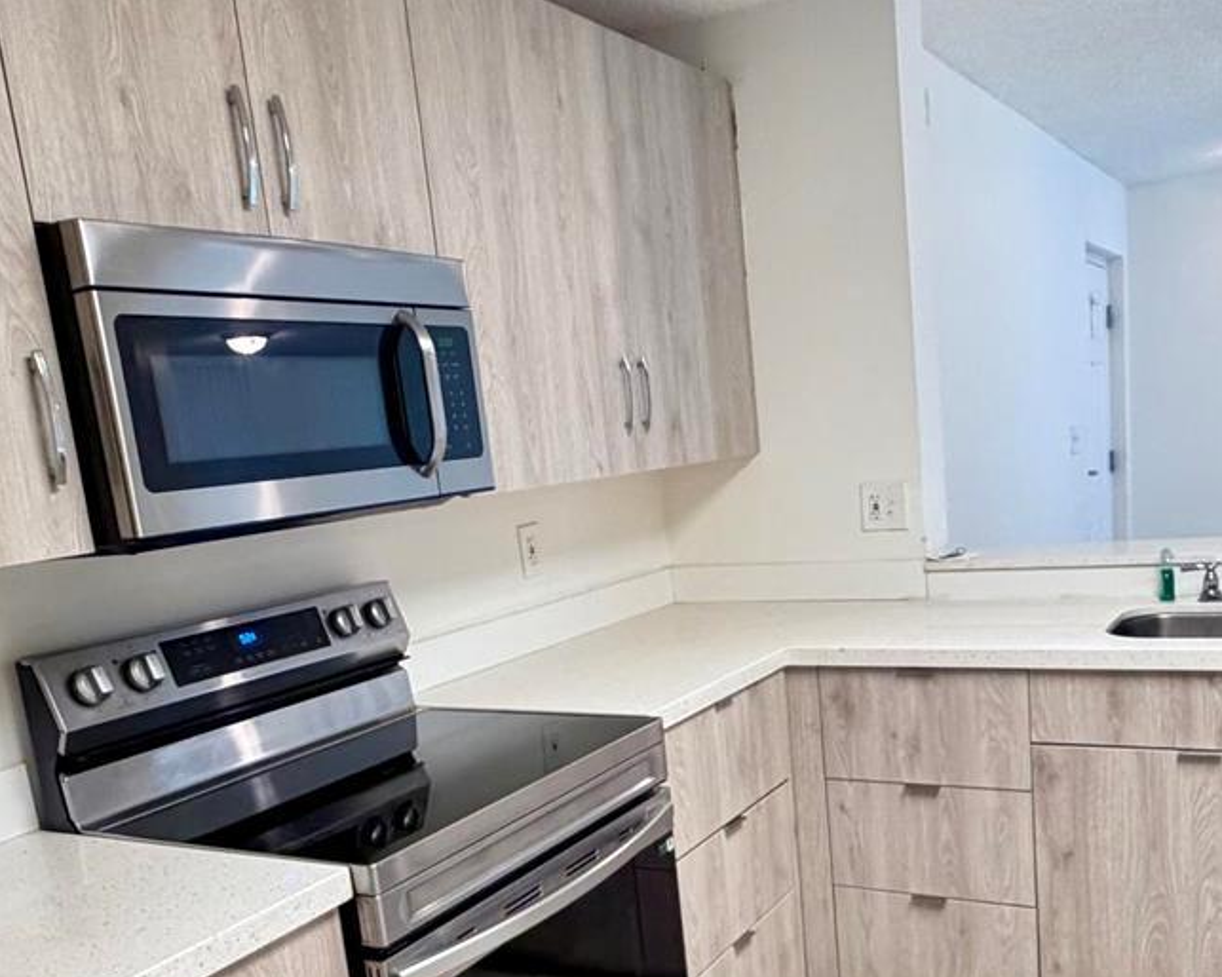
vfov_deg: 42.5
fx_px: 1229
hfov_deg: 52.7
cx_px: 680
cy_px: 680
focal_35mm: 34
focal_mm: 2.22
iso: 400
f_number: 2.2
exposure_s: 1/60
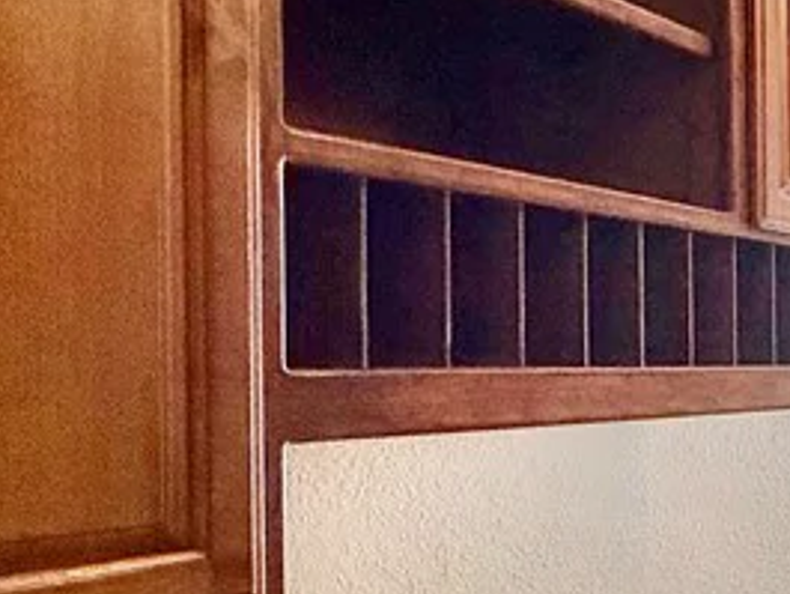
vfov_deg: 26.9
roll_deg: +0.3
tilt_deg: -0.8
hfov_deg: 21.2
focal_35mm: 54
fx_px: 1233
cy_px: 379
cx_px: 1467
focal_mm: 2.22
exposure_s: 1/120
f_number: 2.2
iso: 160
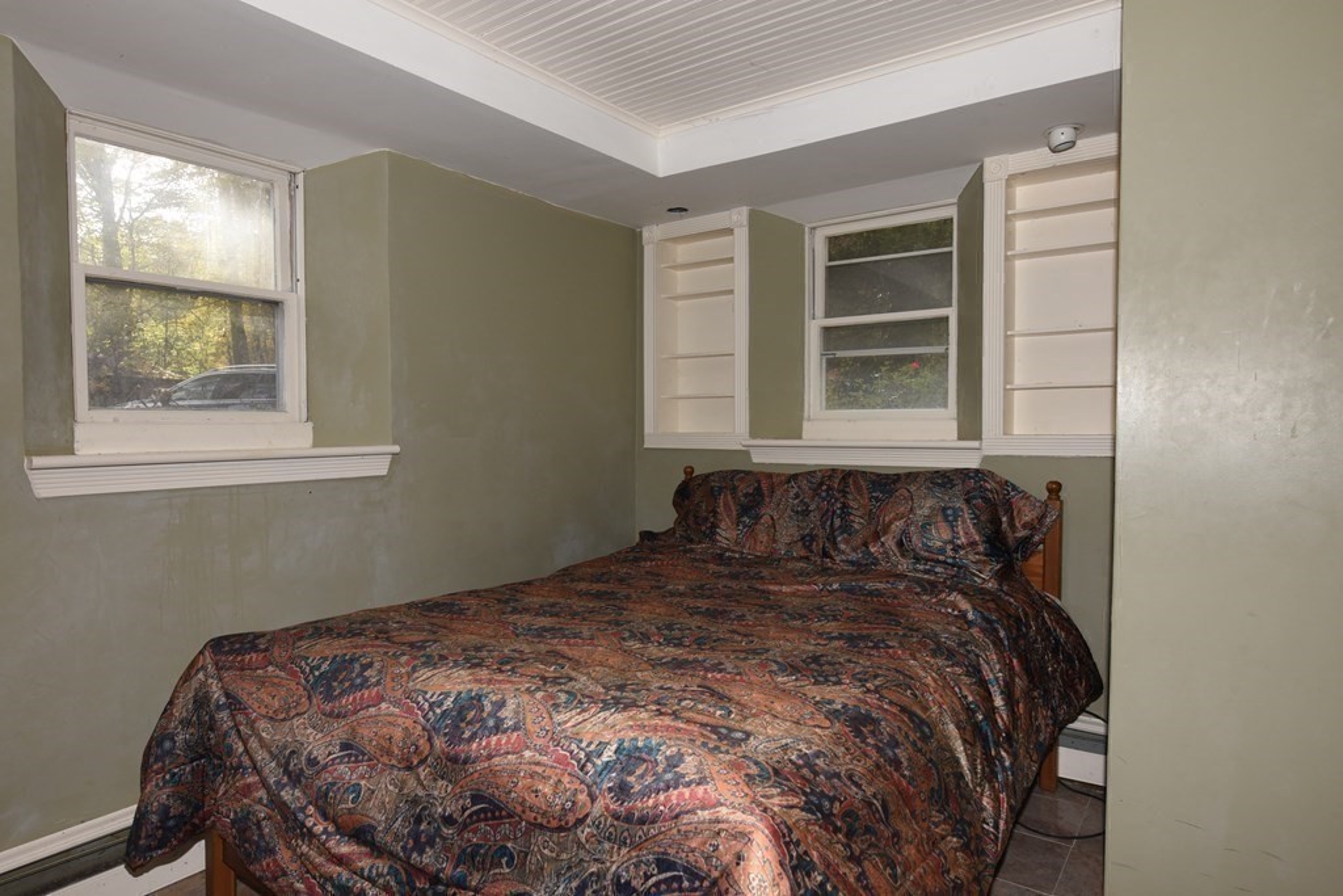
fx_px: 783
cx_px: 672
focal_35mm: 21
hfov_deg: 81.2
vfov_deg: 59.5
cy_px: 448
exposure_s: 1/160
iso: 800
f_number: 9
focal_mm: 21
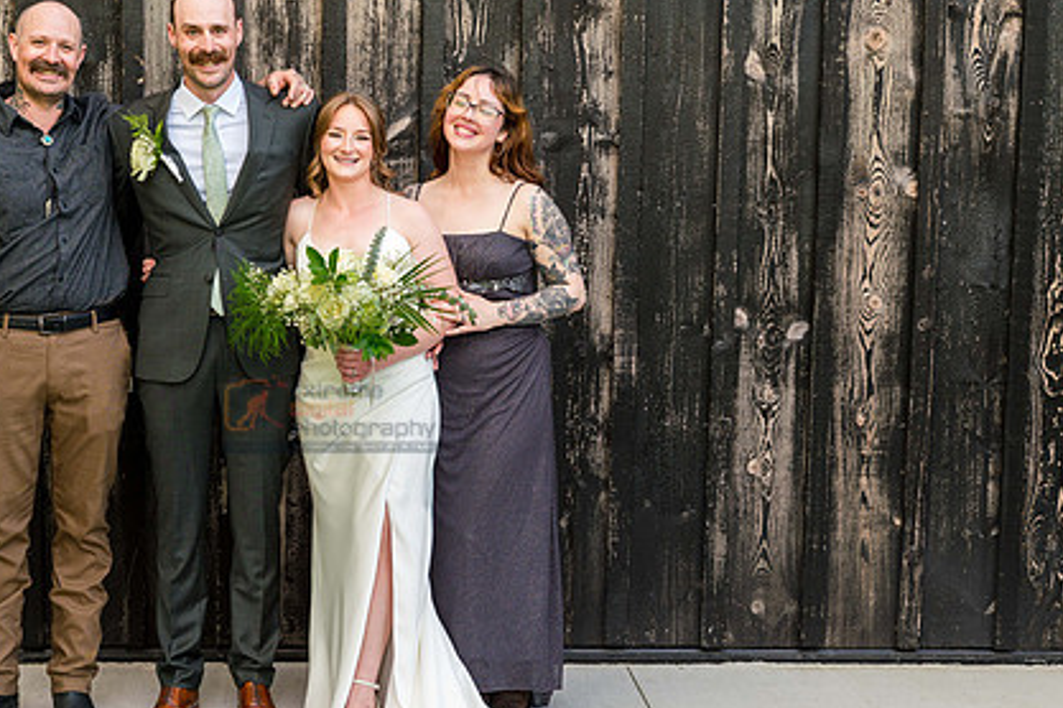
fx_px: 1978
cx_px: 334
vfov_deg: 20.3
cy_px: 414
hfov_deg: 29.8
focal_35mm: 67
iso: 400
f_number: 5
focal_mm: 47
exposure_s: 1/200
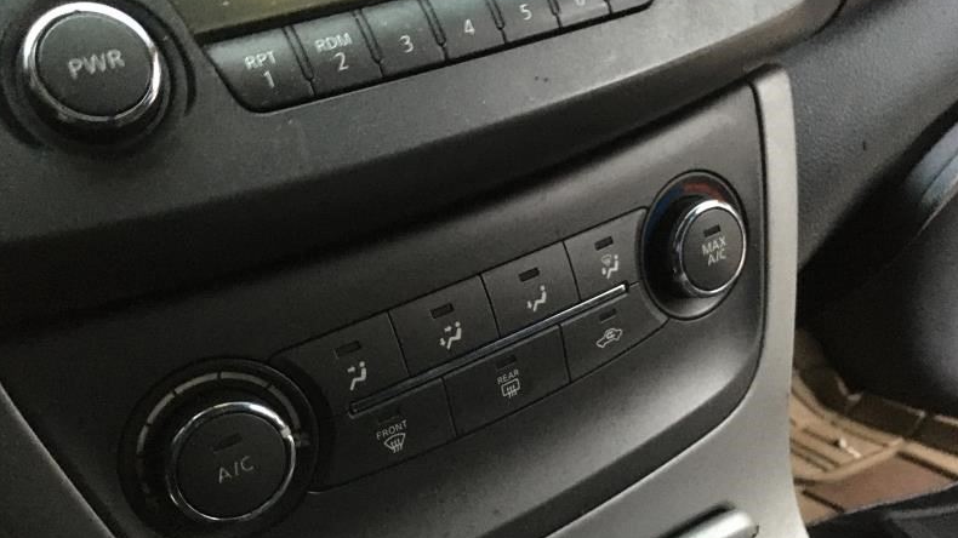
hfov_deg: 61.0
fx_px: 813
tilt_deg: -31.9
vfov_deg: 36.5
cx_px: 475
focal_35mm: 32
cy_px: 333
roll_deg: +10.2
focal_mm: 4.15
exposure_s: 1/17
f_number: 2.2
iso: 800
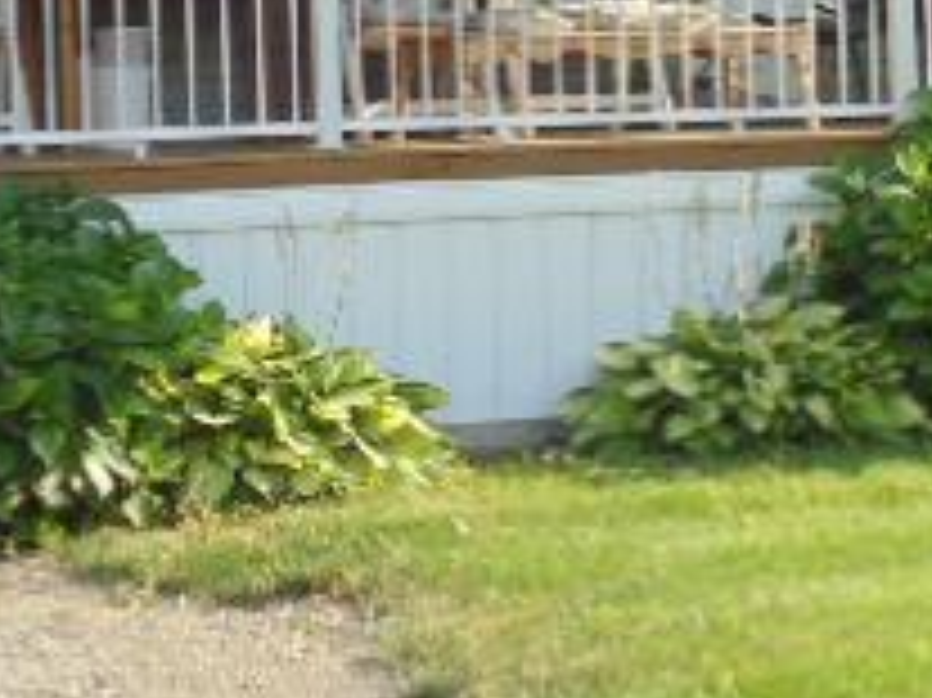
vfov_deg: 11.6
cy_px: 59
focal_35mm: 127
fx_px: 3417
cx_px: 234
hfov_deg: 15.5
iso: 80
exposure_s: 1/200
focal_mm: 7.4
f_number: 3.6
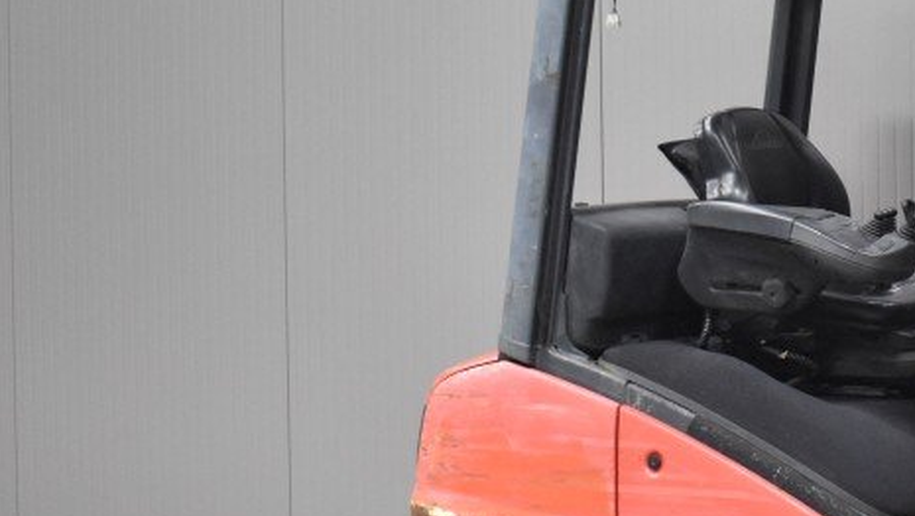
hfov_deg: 20.0
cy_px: 197
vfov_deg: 12.0
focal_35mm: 101
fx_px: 2460
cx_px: 1049
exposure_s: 1/50
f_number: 4
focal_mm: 25
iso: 1600
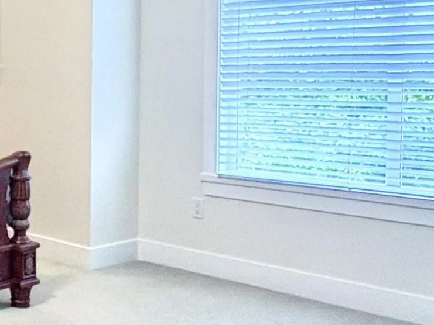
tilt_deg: +0.1
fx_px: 727
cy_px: 71
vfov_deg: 24.9
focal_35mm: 58
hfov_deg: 27.3
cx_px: -143
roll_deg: +1.0
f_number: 2.2
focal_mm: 2.22
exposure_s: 1/60
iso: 250
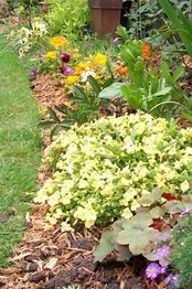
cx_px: 138
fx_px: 505
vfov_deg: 31.1
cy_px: 54
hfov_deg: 21.4
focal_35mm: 63
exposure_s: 1/206
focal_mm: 6
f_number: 2.7
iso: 80
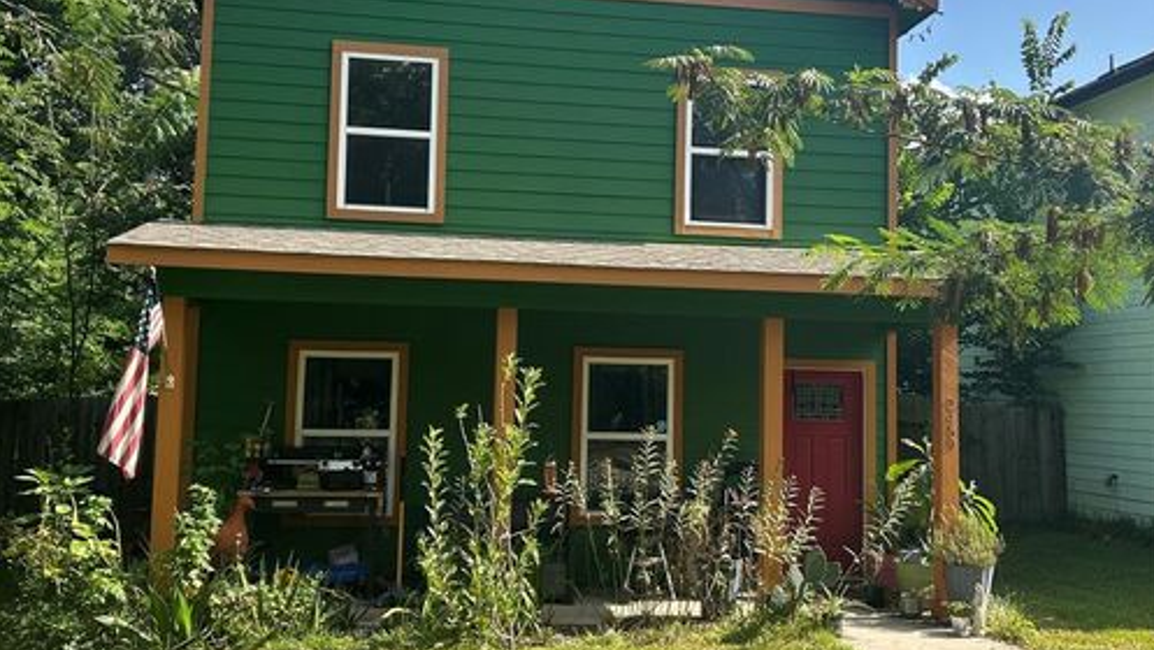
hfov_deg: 52.8
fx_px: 1163
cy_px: 284
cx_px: 578
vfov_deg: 31.2
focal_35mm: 38
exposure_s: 1/1698
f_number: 1.5
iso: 50
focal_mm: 5.7
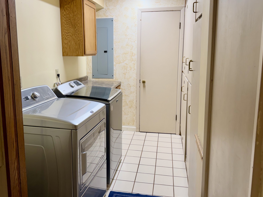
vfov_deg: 45.4
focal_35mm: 31
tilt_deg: -9.3
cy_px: 88
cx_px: 113
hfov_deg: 58.1
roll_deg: -0.1
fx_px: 236
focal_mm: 6.76
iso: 100
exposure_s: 1/120
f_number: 1.78
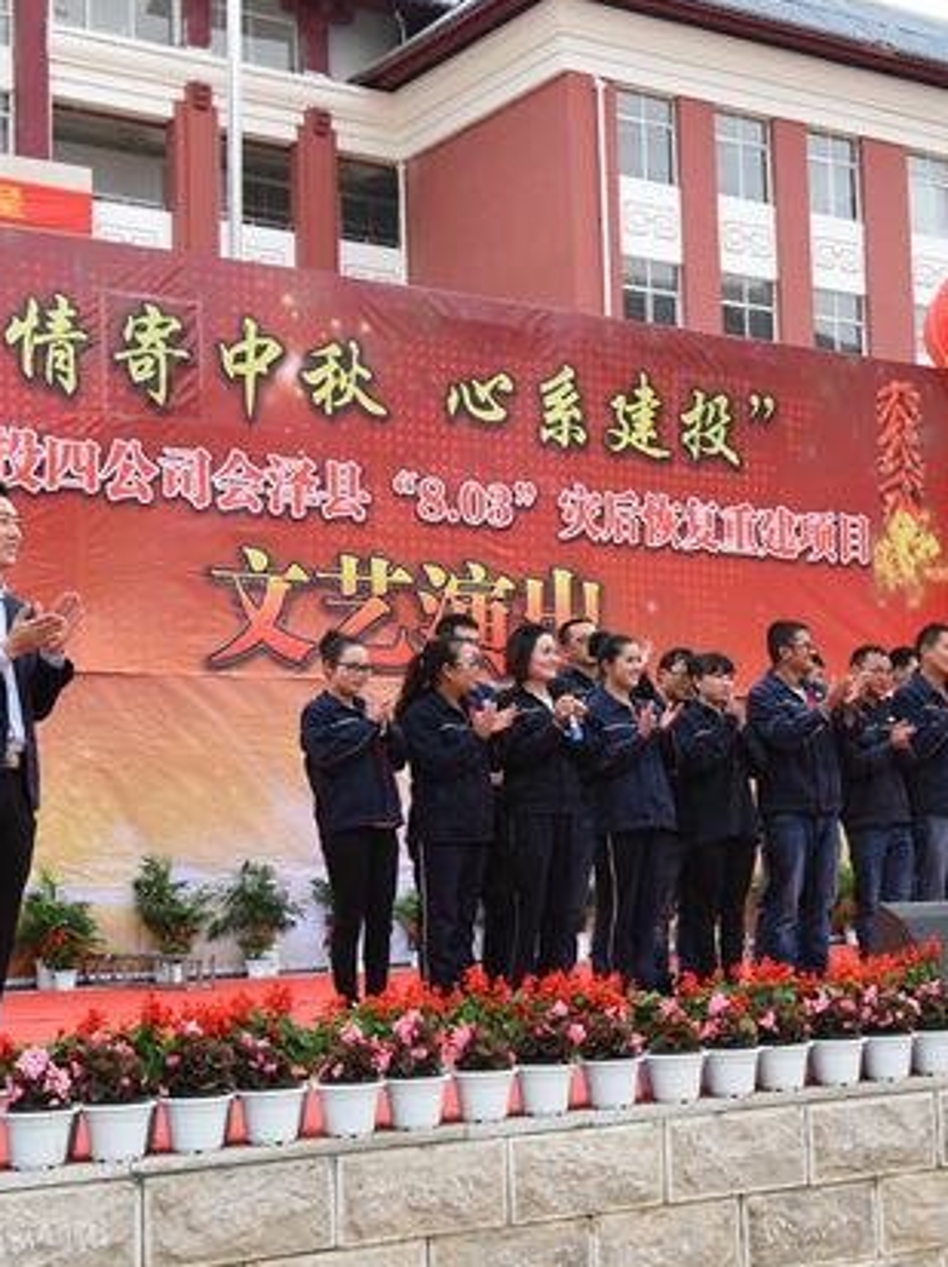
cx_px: 647
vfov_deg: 31.2
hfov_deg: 23.5
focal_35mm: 62
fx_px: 2267
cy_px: 640
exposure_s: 1/160
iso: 2500
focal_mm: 38
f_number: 7.1
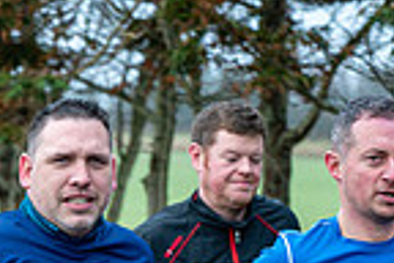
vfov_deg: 4.8
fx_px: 3075
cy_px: 448
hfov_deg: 7.3
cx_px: 71
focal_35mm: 281
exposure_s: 1/1250
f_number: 2.8
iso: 500
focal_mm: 70
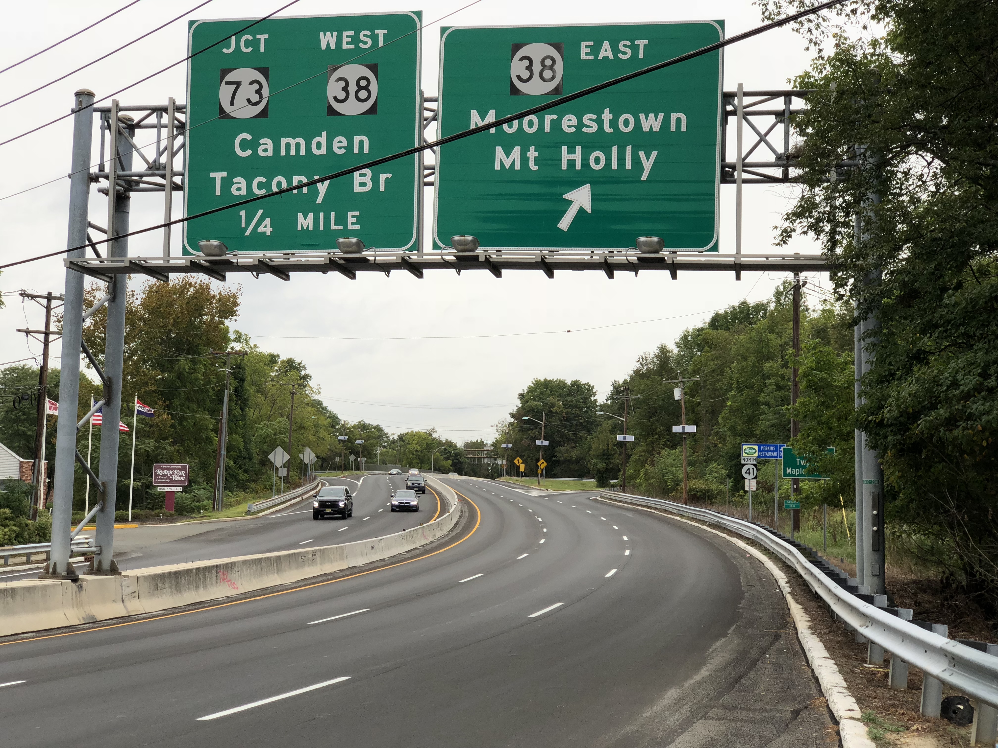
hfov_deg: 36.8
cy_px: 374
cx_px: 499
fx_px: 1499
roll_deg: -1.2
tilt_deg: +4.2
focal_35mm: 52
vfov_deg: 28.0
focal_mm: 6
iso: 16
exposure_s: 1/225
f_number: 2.4
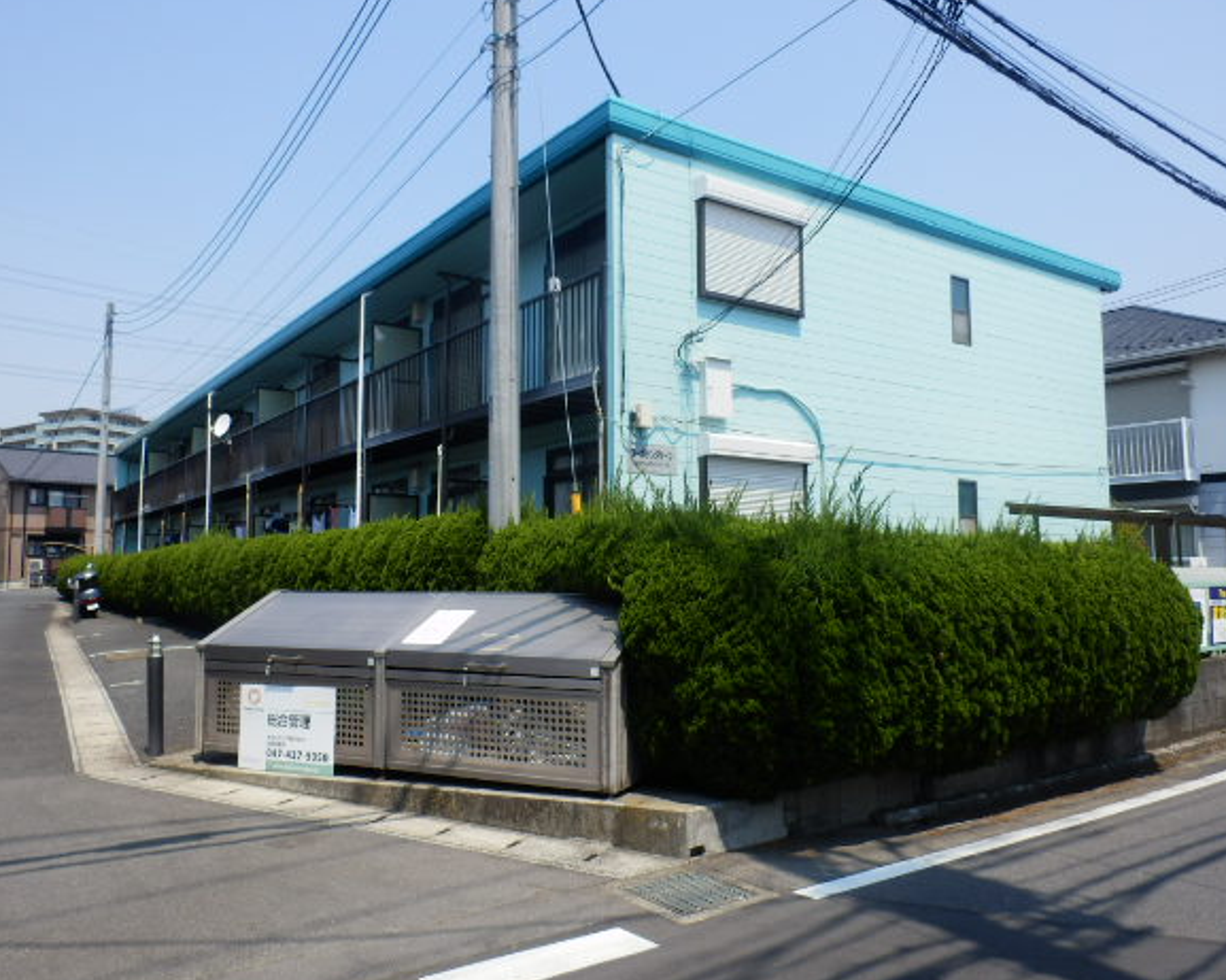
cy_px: 478
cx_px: 569
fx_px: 943
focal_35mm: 26
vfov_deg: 54.9
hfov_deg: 66.0
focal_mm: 4.2
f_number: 7.9
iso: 80
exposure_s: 1/160
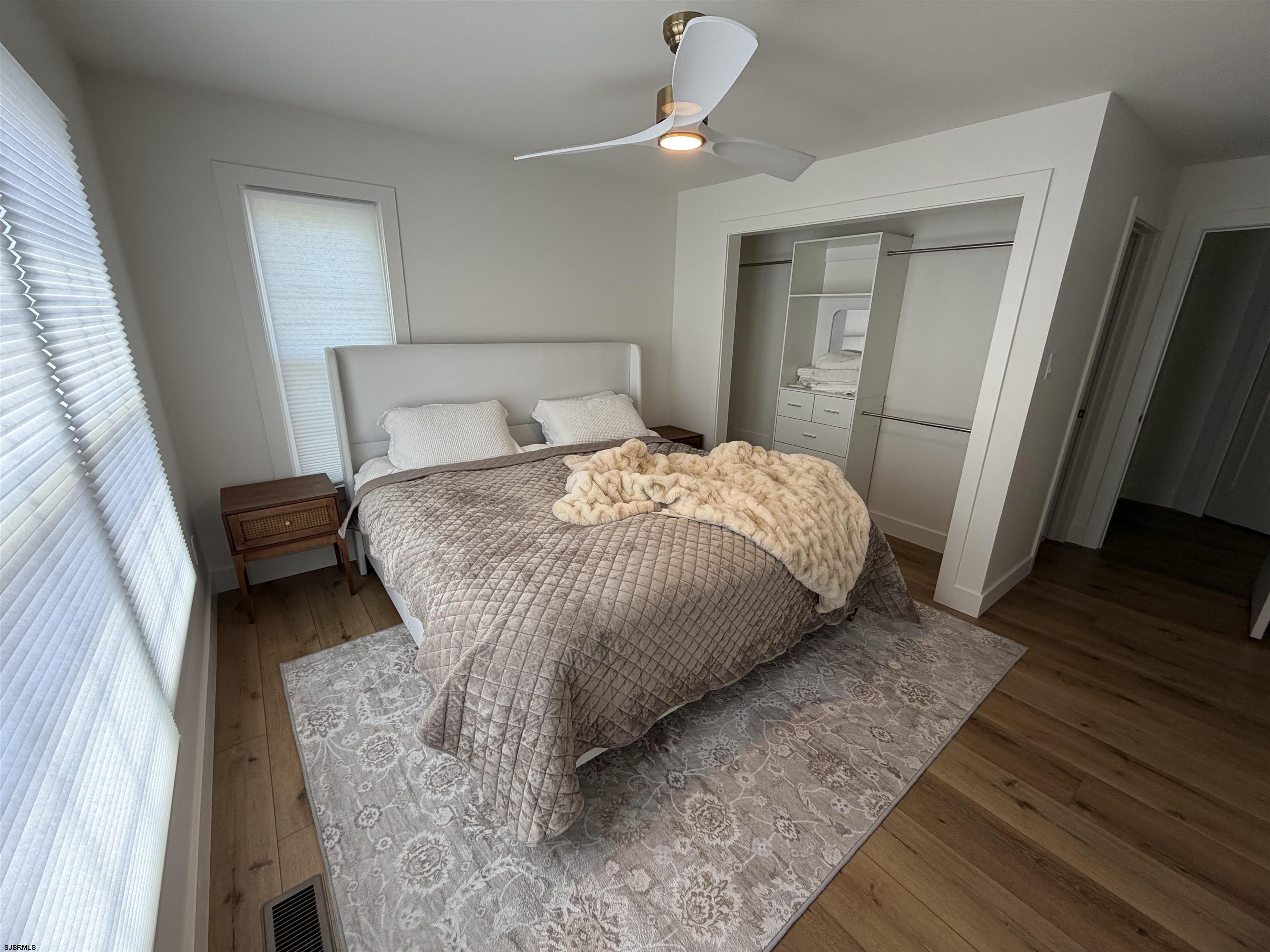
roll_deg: -0.2
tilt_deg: -18.0
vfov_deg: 85.7
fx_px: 514
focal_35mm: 14
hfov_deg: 102.1
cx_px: 635
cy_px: 476
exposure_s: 1/121
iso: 100
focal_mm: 2.22
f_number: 2.2
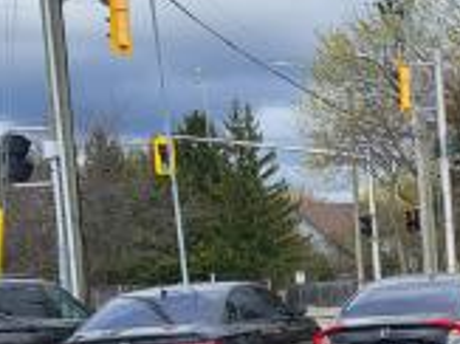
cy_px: 381
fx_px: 1354
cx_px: 720
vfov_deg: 14.2
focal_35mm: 102
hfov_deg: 17.1
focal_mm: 5.4
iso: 40
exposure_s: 1/2456
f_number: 1.8
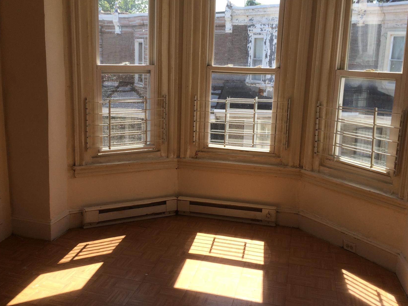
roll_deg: -2.8
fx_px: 424
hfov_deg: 51.1
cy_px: 144
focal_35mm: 36
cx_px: 171
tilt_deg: -15.5
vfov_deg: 39.6
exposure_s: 1/595
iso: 32
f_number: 2.2
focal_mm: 4.15
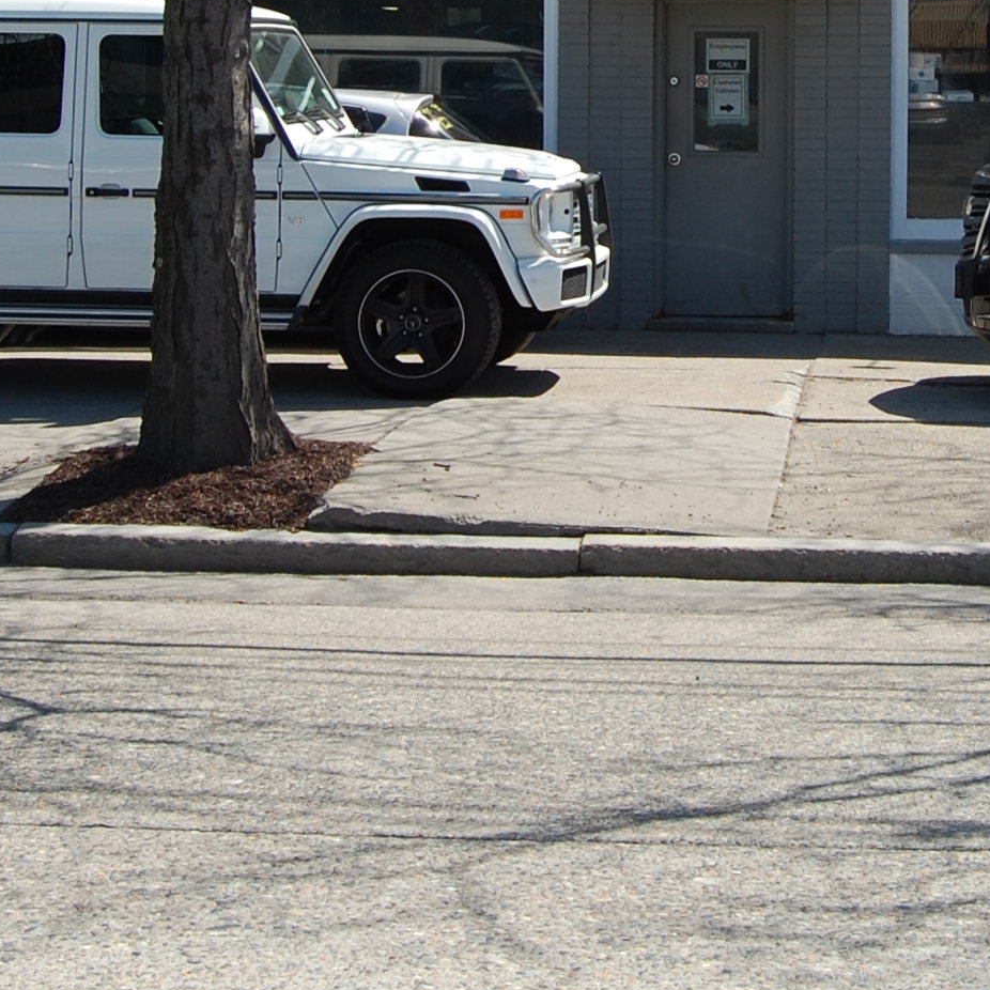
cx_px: 770
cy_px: -7
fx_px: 2944
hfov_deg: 18.9
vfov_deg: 18.6
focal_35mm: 91
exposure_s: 1/250
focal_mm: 22
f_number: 8
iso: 200
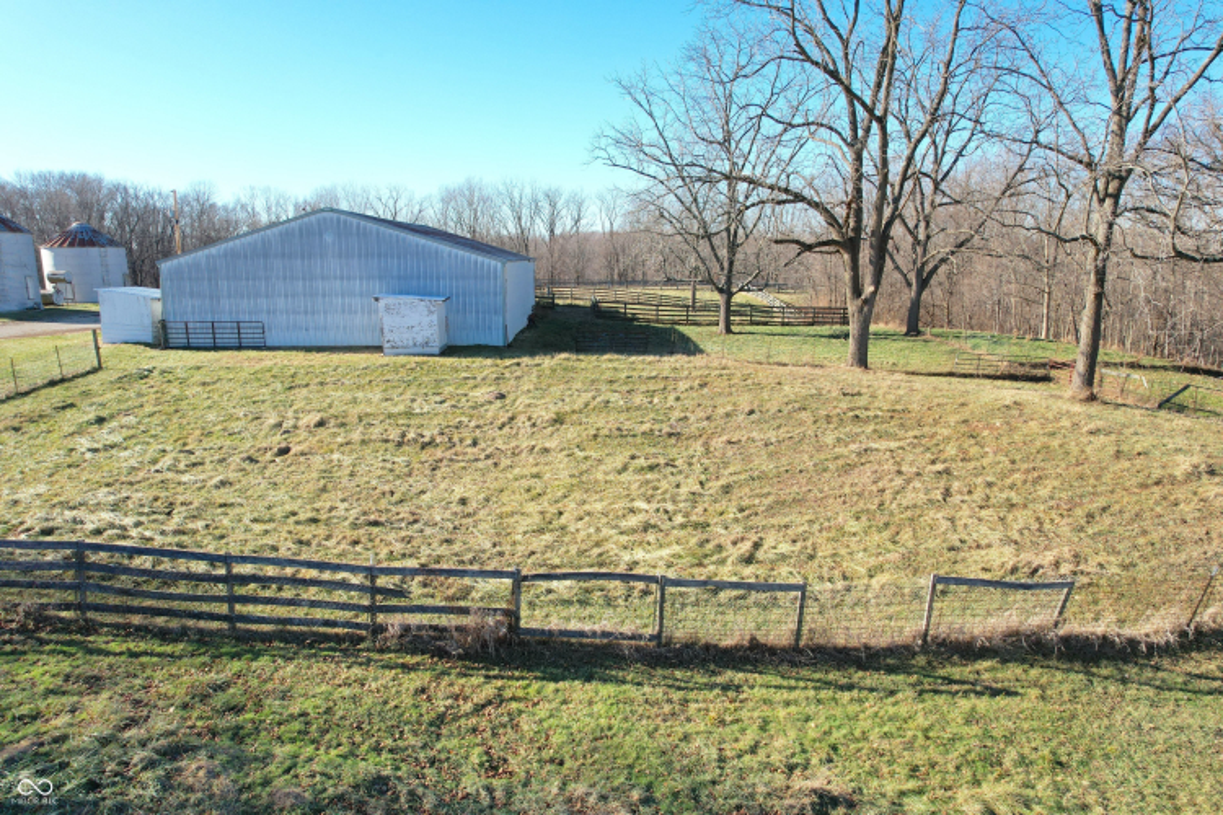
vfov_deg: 57.2
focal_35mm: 22
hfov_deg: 78.6
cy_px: 408
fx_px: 747
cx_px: 612
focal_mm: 8.38
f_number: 2.8
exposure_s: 1/1250
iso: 150
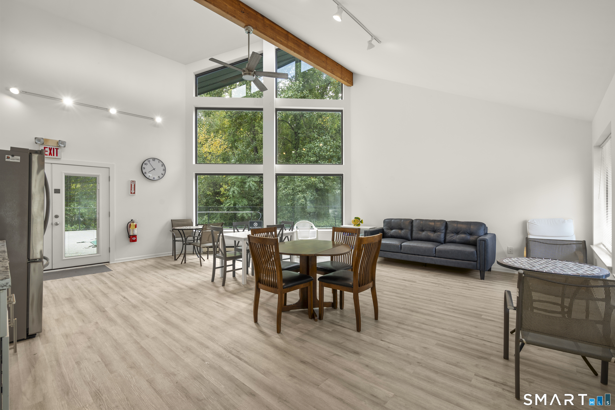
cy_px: 205
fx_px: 273
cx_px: 308
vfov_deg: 73.7
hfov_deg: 96.7
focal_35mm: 16
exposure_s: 1/2.5
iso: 200
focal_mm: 16
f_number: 9
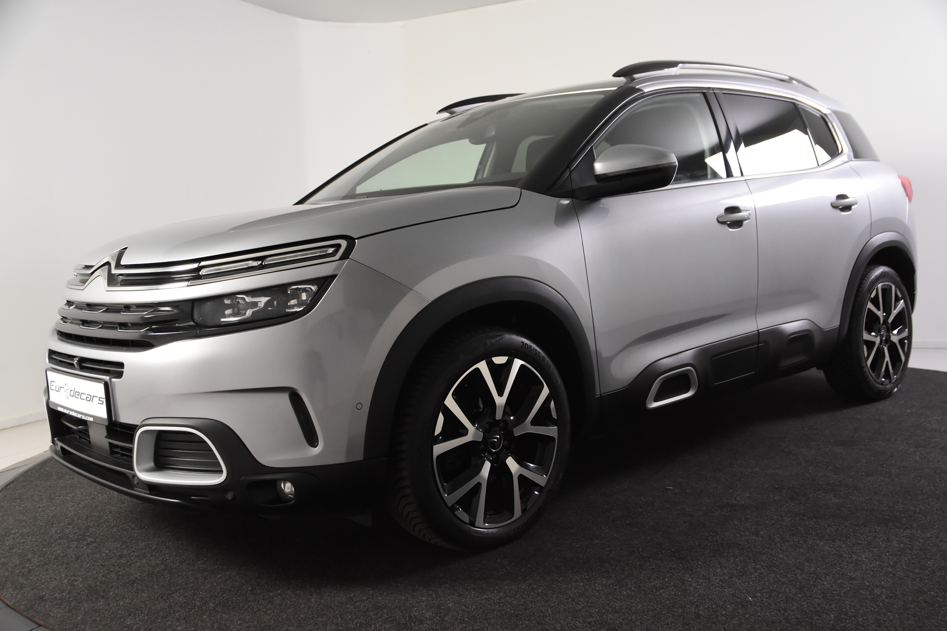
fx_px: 947
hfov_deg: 53.1
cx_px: 474
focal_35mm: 36
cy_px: 316
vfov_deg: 36.9
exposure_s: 1/80
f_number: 4.5
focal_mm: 24
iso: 1600
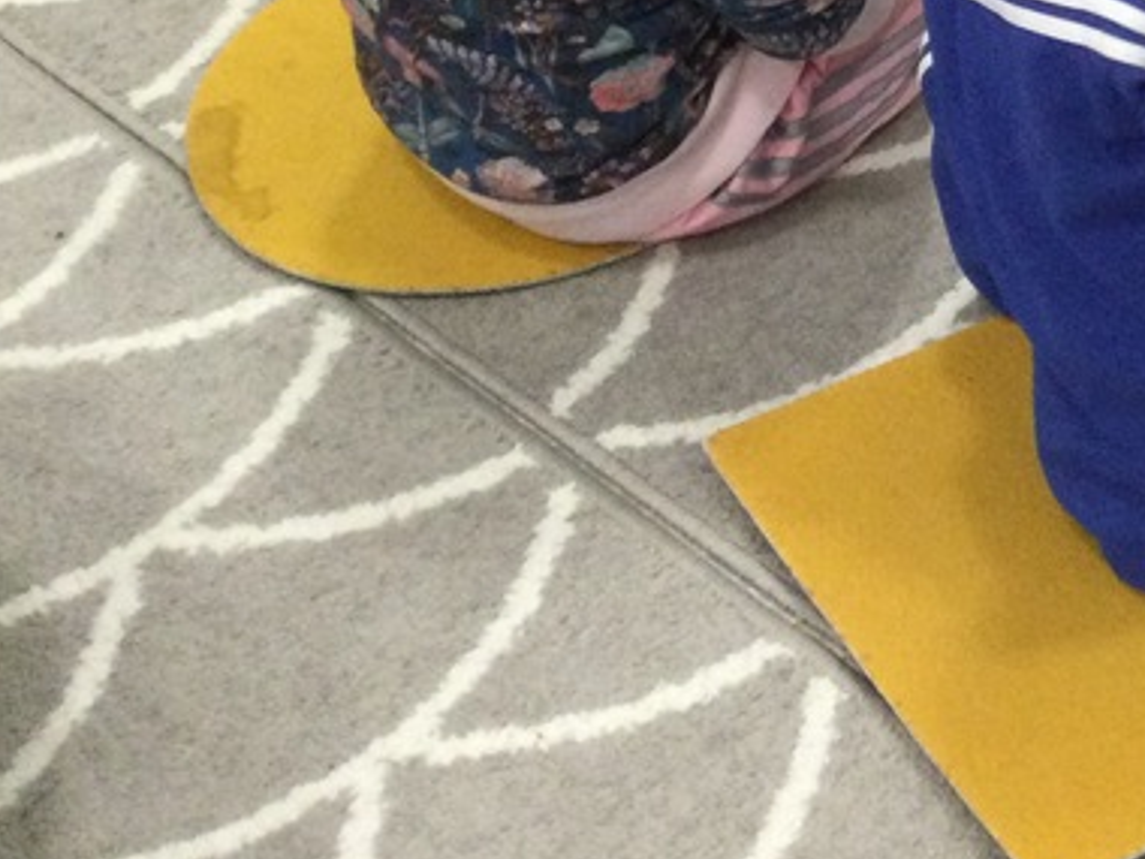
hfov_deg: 20.1
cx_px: 1605
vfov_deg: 16.3
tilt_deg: -33.3
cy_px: -178
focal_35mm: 87
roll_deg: -2.2
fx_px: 2878
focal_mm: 3.3
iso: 200
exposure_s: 1/33
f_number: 2.4
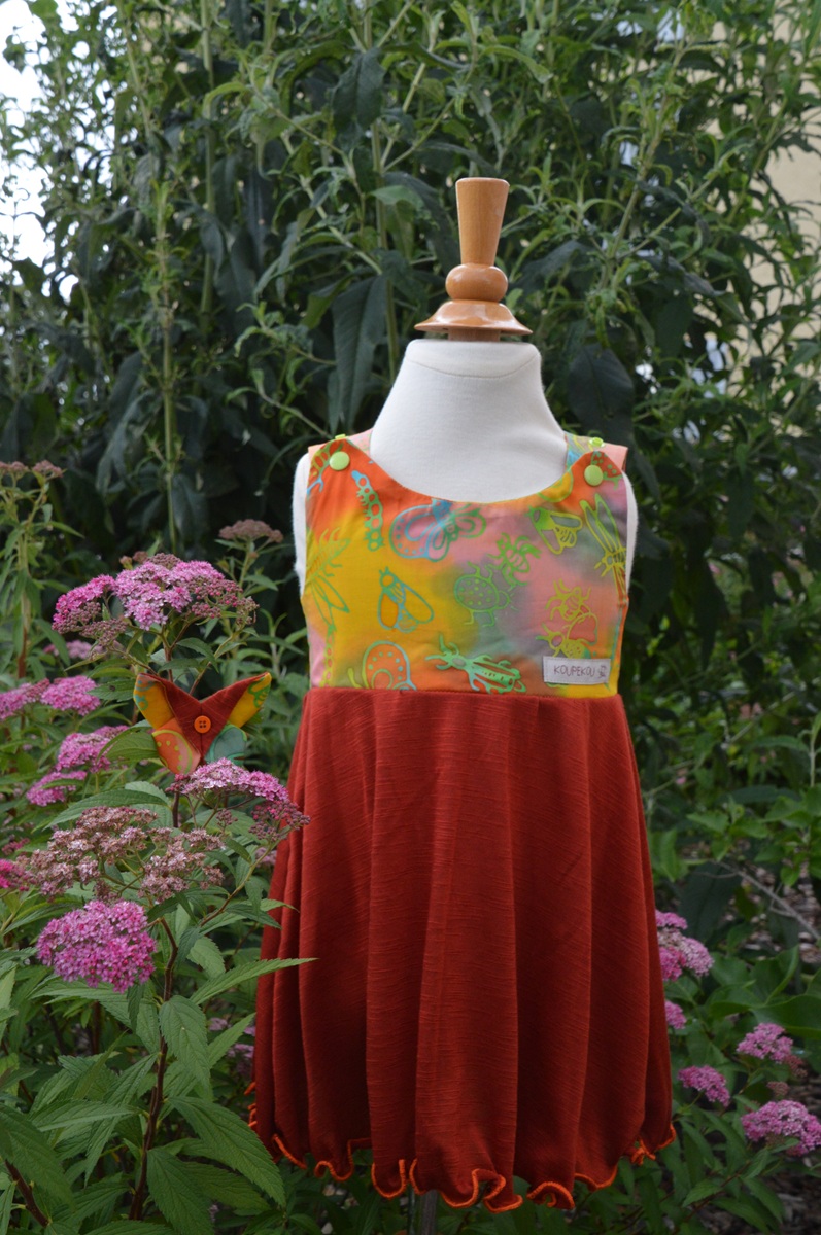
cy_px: 618
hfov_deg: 32.9
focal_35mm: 40
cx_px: 410
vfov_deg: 48.0
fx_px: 1389
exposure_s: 1/200
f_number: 7.1
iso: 800
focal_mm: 27
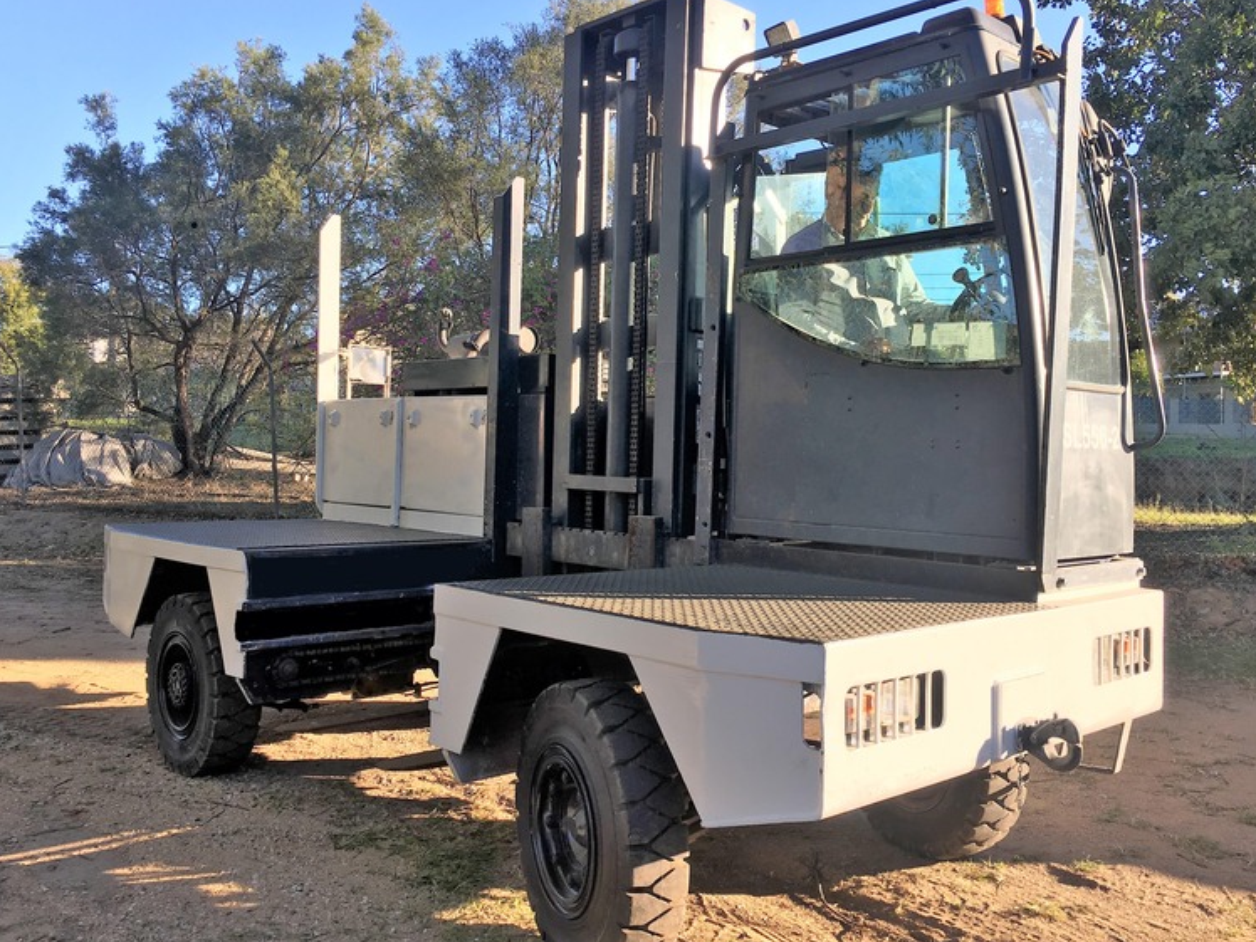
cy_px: 458
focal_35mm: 31
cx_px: 641
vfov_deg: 45.4
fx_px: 1125
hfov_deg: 58.3
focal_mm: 4.15
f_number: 2.2
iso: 25
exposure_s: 1/442
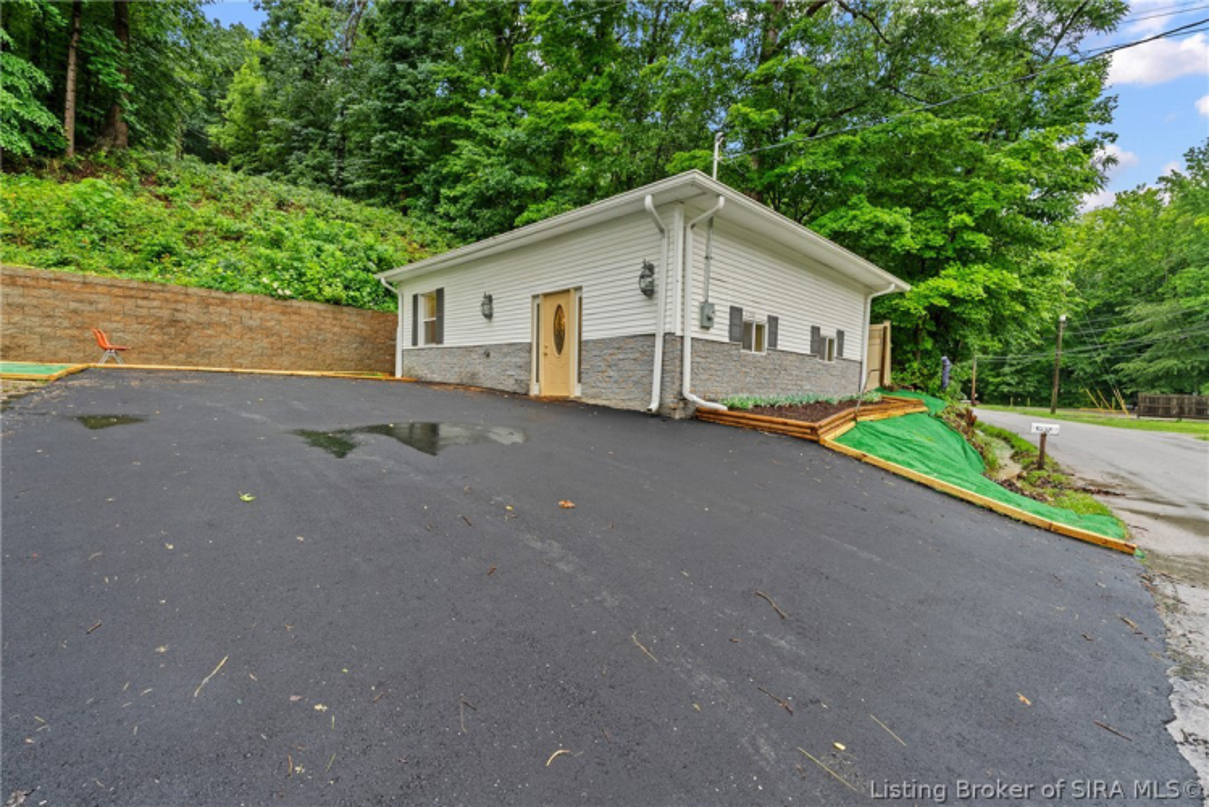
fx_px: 538
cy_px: 404
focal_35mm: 16
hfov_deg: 96.7
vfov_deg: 73.8
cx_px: 604
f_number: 11
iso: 400
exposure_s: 1/3
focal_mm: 16
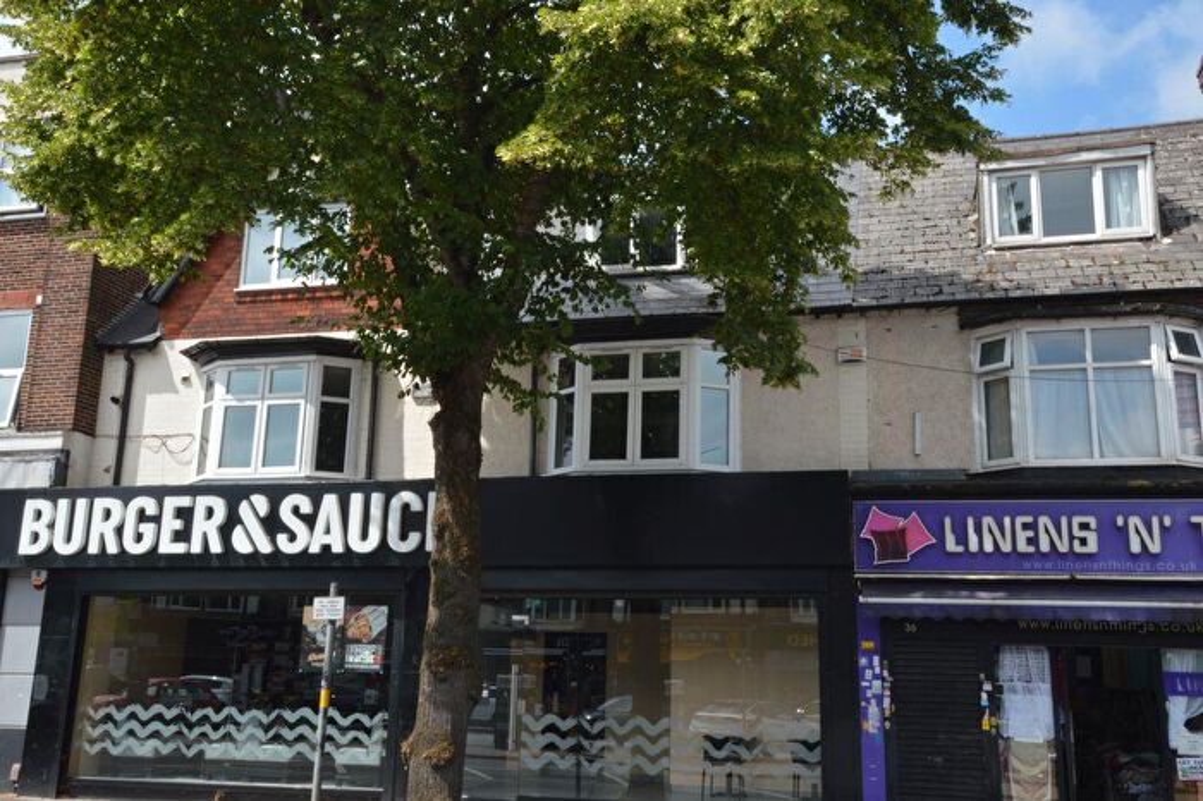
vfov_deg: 36.8
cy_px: 400
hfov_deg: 53.2
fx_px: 1202
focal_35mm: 36
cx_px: 602
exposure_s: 1/13
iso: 100
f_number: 25
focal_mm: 24
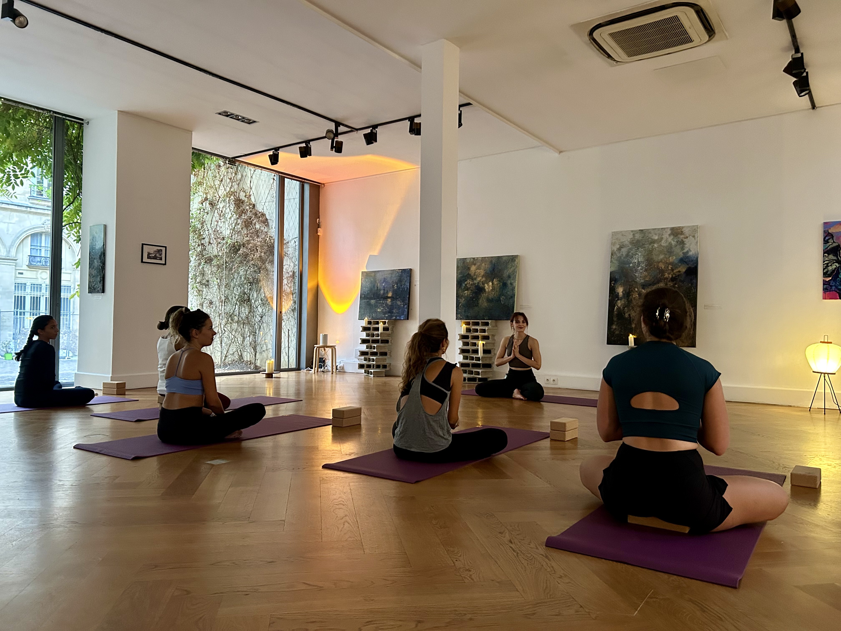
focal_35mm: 26
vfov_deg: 53.1
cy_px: 316
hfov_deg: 67.3
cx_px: 420
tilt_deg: +1.1
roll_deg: -1.2
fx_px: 632
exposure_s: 1/50
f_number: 1.5
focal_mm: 5.7
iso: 500
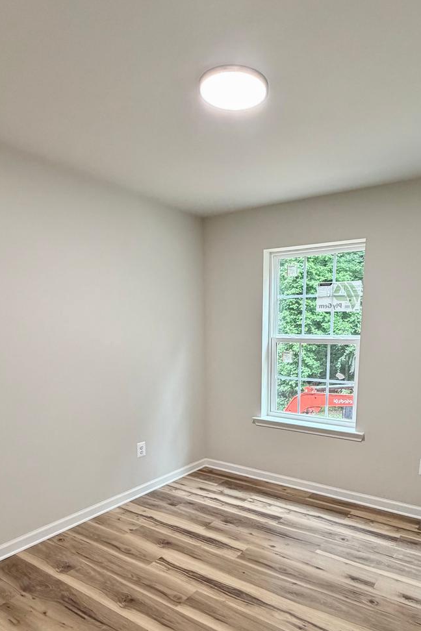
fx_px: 403
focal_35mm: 23
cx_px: 246
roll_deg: -0.8
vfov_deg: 74.5
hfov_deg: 54.8
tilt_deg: -10.4
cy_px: 404
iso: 320
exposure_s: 1/121
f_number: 2.2
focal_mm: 2.22
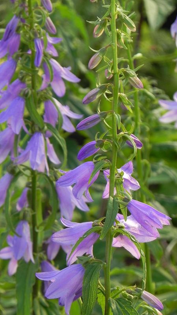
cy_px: 158
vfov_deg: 6.8
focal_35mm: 318
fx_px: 2653
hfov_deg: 3.8
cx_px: 61
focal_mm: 51.8
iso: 160
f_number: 5
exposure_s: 1/80
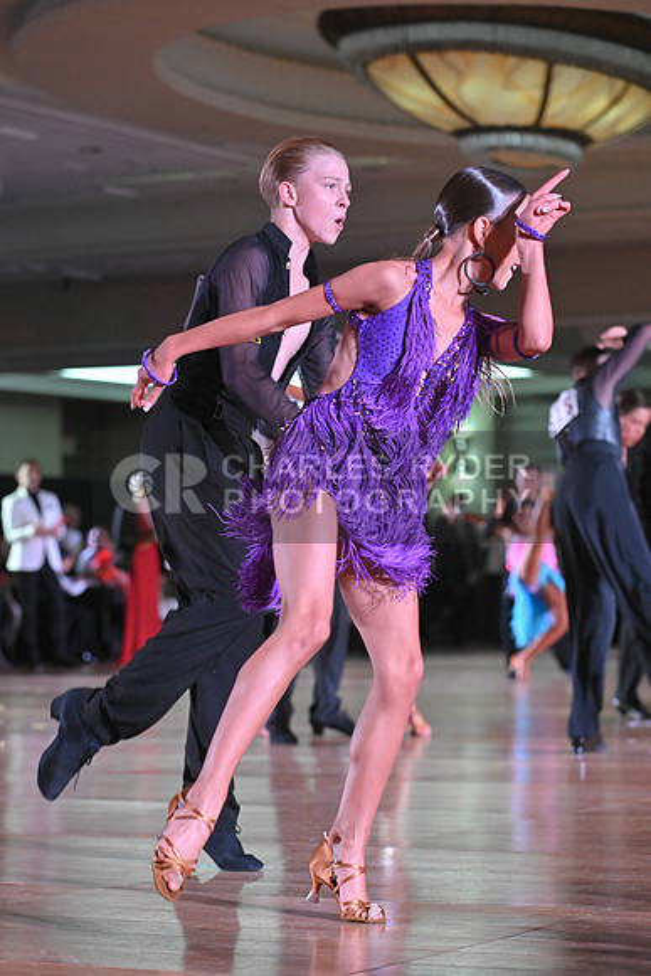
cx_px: 326
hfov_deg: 13.0
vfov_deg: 19.5
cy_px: 488
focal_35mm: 105
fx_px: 2846
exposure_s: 1/400
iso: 5000
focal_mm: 105
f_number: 5
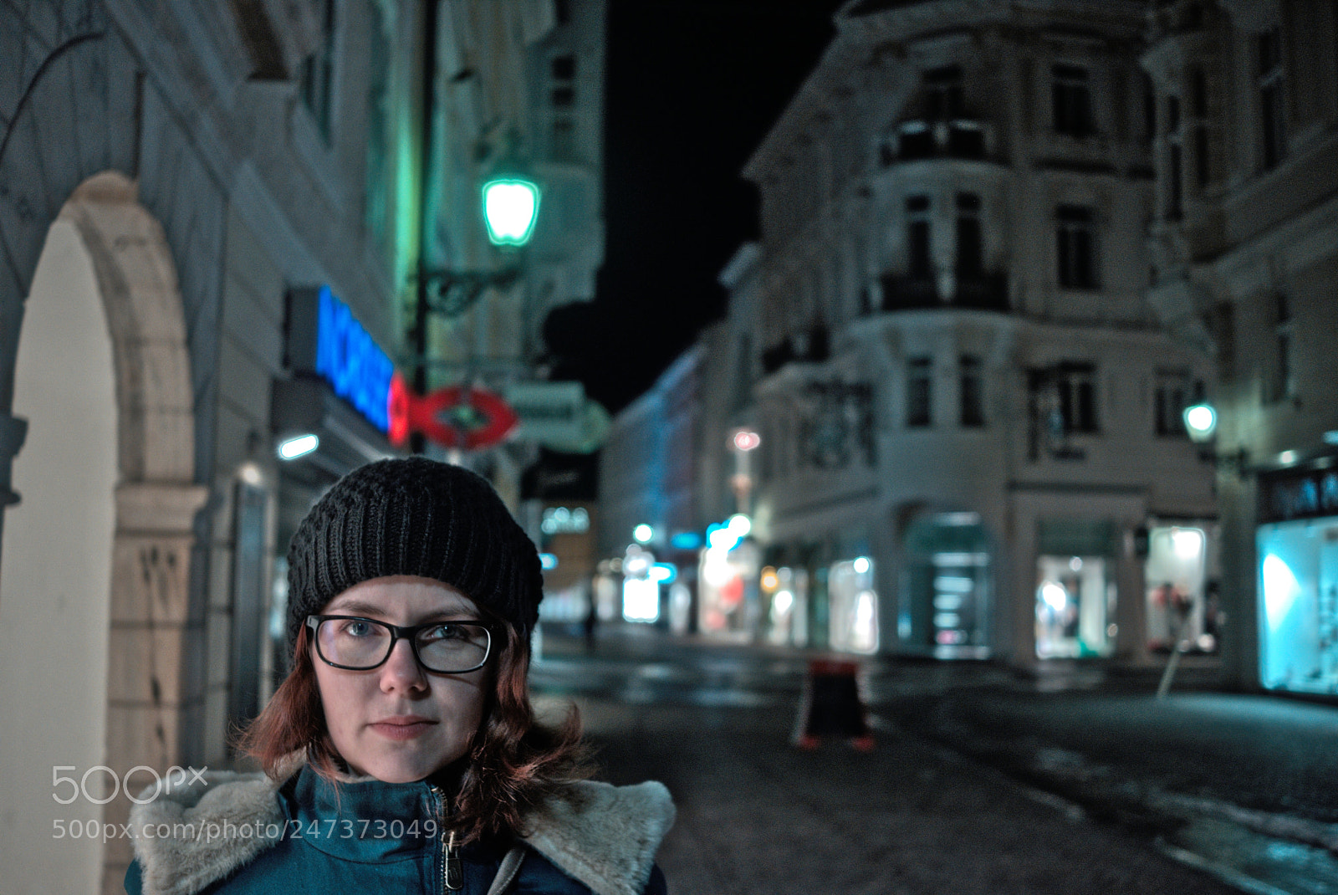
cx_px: 669
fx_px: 1525
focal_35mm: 41
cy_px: 448
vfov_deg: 32.7
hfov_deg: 47.4
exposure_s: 1/60
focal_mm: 27
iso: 1600
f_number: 2.8
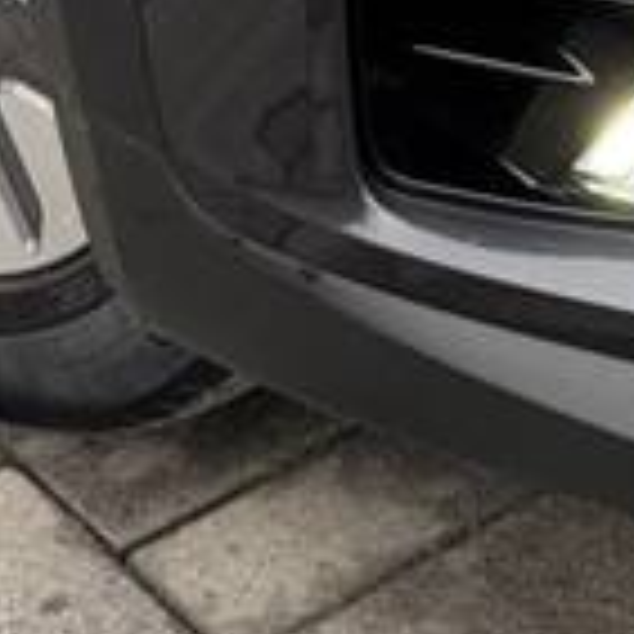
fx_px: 3730
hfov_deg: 9.5
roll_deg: +0.5
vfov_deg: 8.7
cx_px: 881
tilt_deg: -20.0
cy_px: -976
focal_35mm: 180
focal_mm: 6.76
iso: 64
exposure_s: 1/264
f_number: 1.78
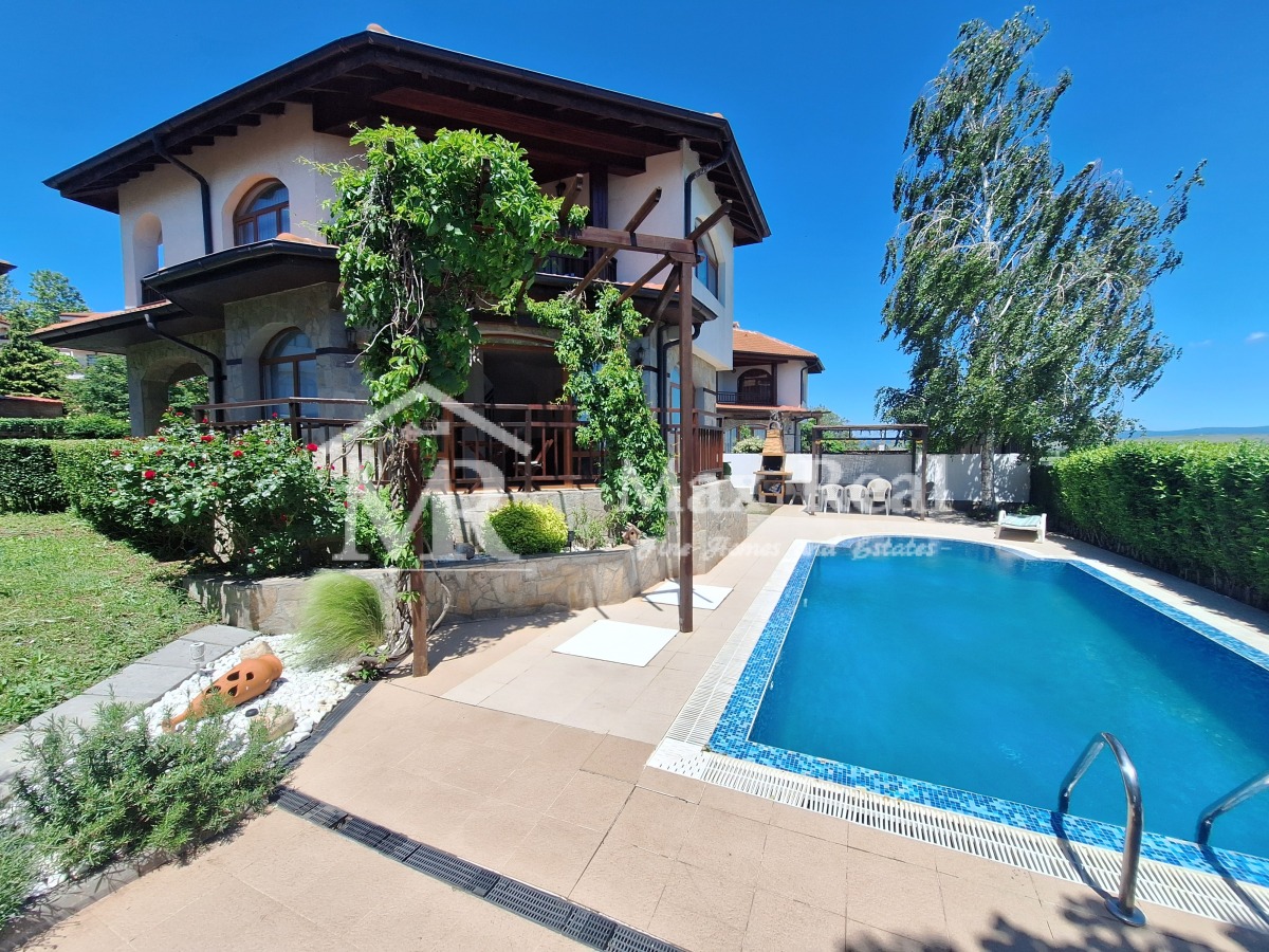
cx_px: 634
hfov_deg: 106.2
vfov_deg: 89.9
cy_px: 476
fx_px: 477
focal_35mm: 13
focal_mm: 1.74
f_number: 2.2
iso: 40
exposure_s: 1/2123
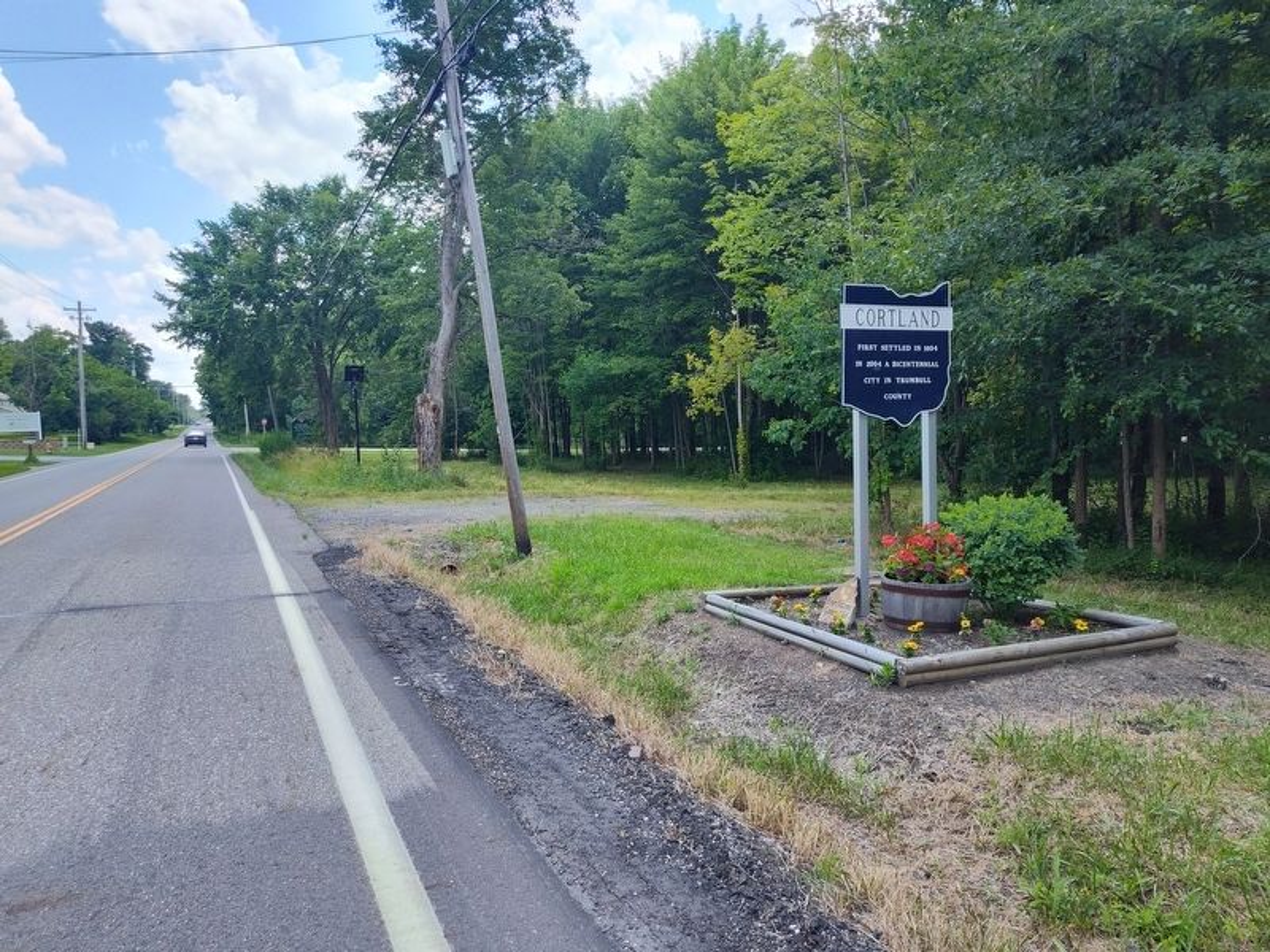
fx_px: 844
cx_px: 635
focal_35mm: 23
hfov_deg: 73.9
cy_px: 476
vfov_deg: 58.9
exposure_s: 1/476
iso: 100
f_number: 1.8
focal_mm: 5.56
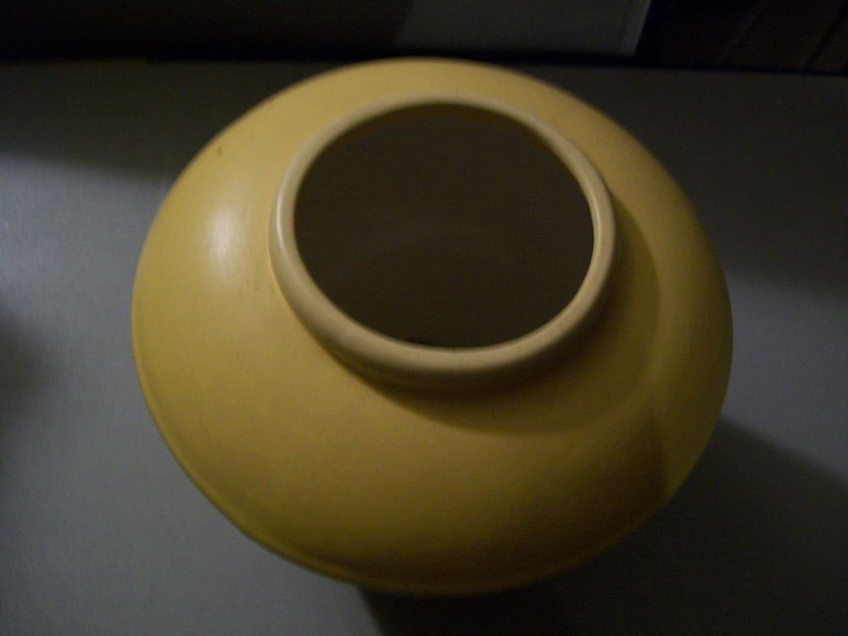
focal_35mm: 34
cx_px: 424
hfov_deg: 54.0
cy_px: 318
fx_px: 833
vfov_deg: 41.8
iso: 200
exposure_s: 1/8
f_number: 2.7
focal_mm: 6.1
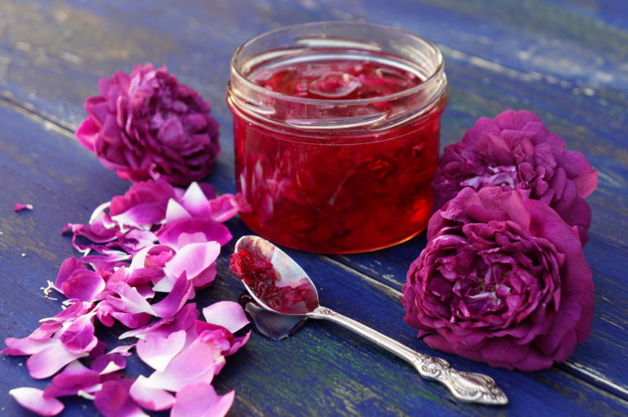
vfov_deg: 16.5
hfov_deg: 24.6
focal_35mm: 82
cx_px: 314
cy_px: 208
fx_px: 1437
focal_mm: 55
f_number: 6.3
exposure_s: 1/8
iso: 200
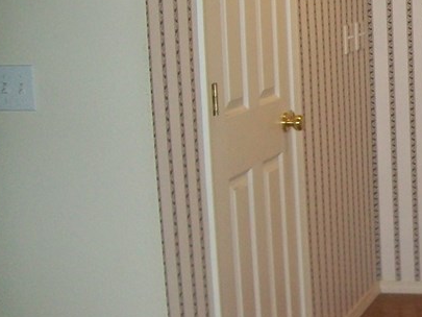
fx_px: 1049
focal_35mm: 86
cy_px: 155
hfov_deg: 21.0
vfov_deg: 17.2
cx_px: 520
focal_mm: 6.1
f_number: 2.7
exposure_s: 1/60
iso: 160
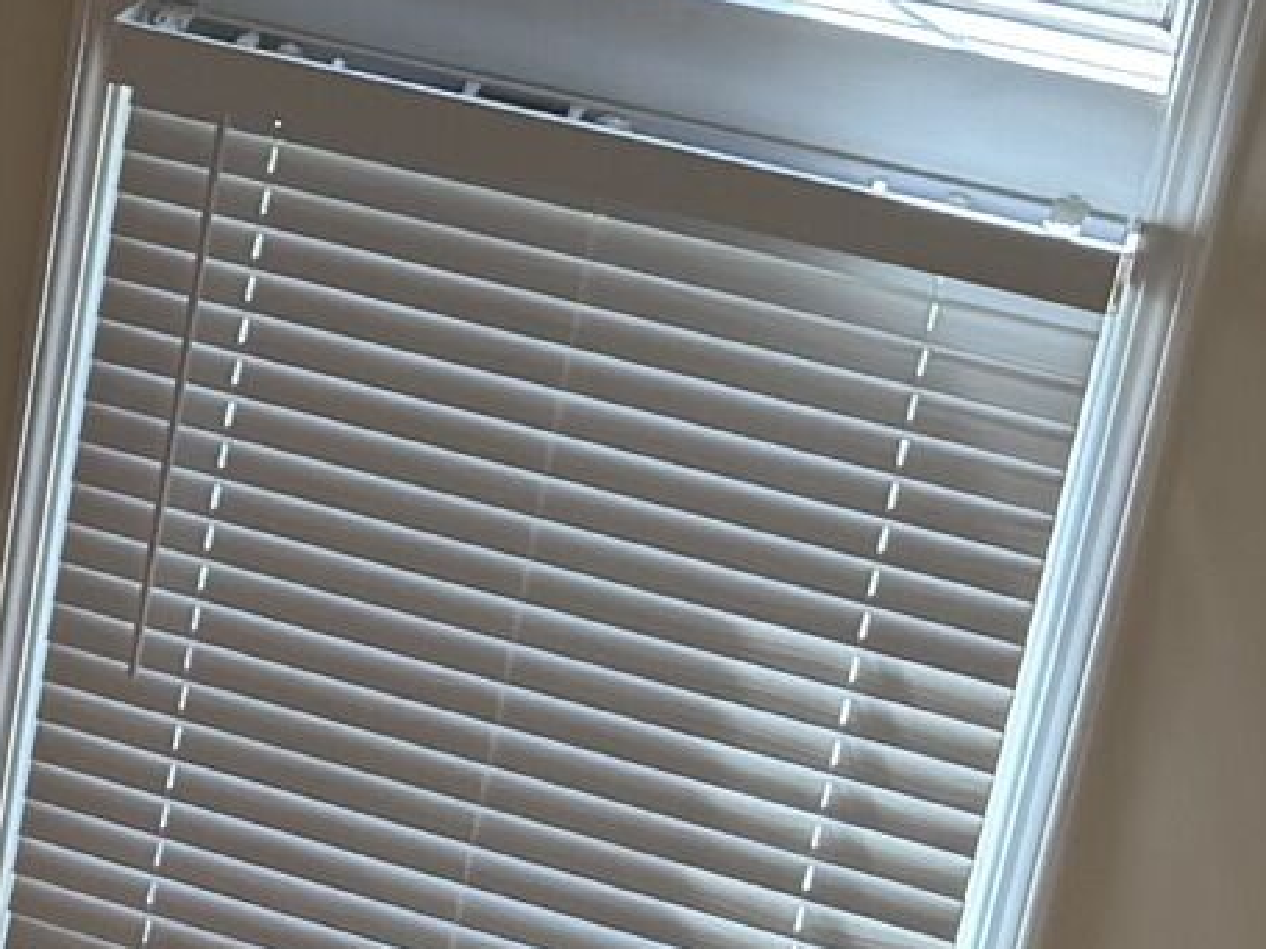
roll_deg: -0.2
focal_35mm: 162
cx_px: -1522
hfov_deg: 10.8
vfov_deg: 9.1
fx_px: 5923
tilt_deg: -26.3
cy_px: 109
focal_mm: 6.76
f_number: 1.78
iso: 80
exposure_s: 1/288
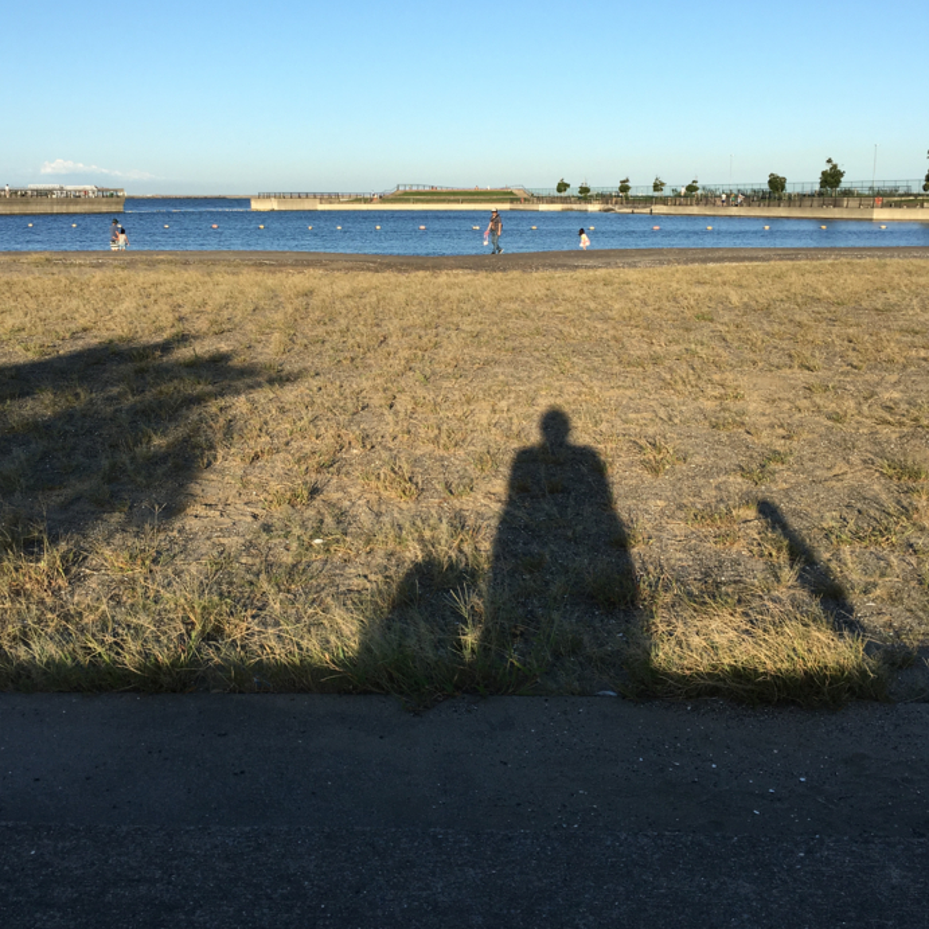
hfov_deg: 43.8
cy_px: 383
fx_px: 1154
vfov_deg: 43.7
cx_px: 425
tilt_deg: -8.3
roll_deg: -0.3
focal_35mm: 38
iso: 25
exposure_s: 1/1183
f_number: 2.2
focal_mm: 4.15
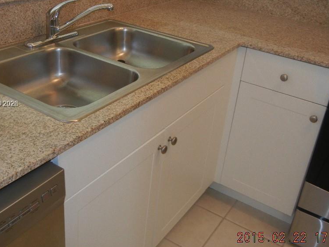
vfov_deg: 35.1
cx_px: 151
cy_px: 104
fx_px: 390
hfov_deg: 45.7
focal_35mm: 41
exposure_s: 1/30.7
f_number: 3.5
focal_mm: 5.4
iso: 200
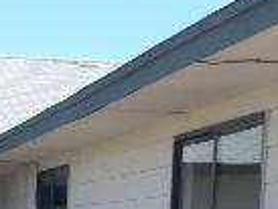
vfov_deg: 11.8
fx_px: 940
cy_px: 361
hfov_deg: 16.0
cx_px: -71
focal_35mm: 117
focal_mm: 4.5
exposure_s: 1/800
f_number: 3.7
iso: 125
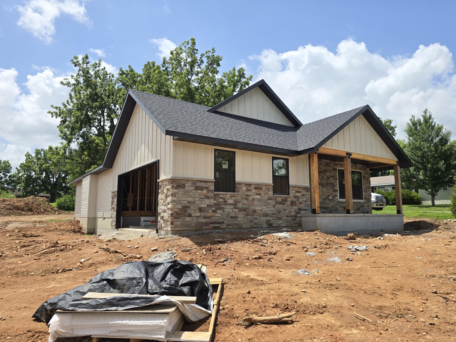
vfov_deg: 56.8
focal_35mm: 24
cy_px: 174
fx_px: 316
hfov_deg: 71.6
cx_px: 236
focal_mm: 6.3
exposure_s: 1/748
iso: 12
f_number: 1.7
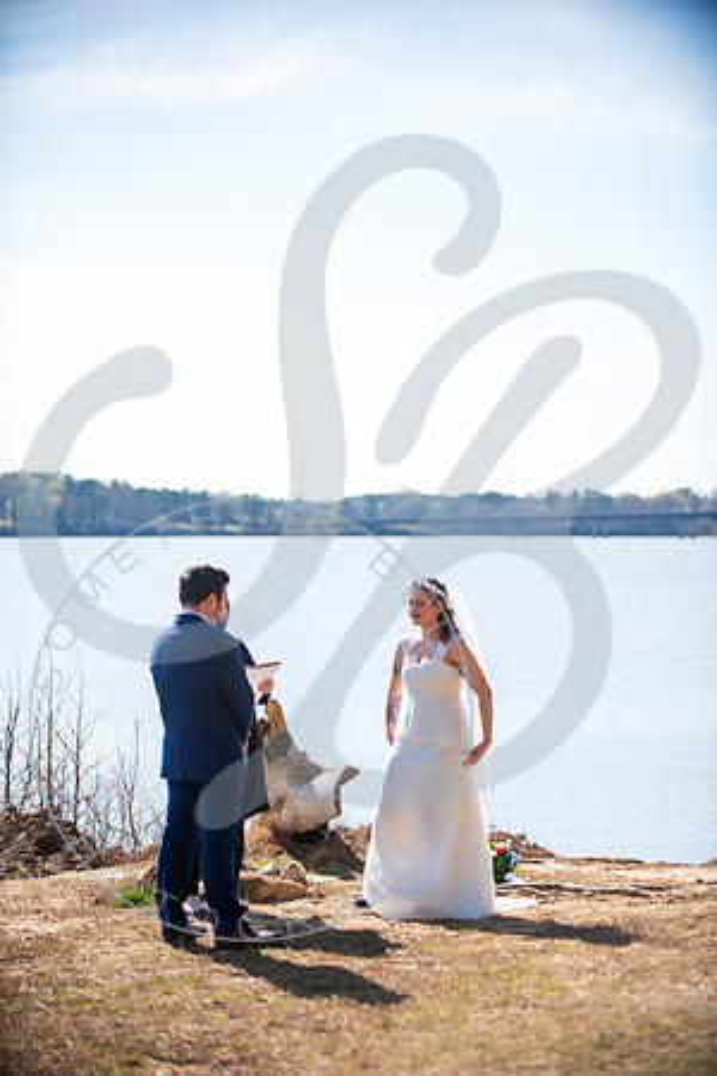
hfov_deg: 15.9
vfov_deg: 23.6
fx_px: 2569
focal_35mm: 86
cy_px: 538
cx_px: 358
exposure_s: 1/1000
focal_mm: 86
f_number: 2.8
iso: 100
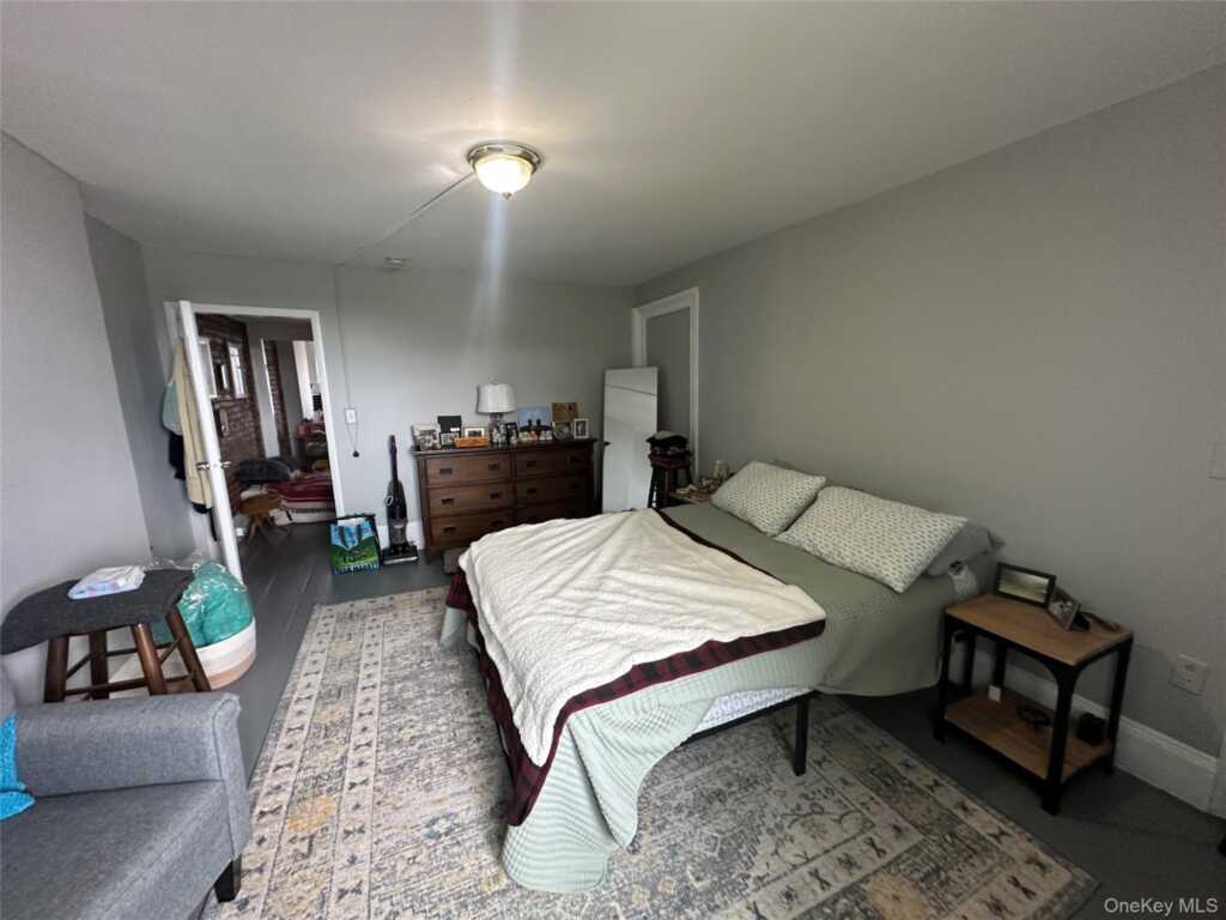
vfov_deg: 85.7
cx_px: 613
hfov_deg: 102.1
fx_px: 496
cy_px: 460
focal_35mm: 14
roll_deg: +1.9
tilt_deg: -5.7
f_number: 2.2
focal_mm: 2.22
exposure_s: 1/60
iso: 250
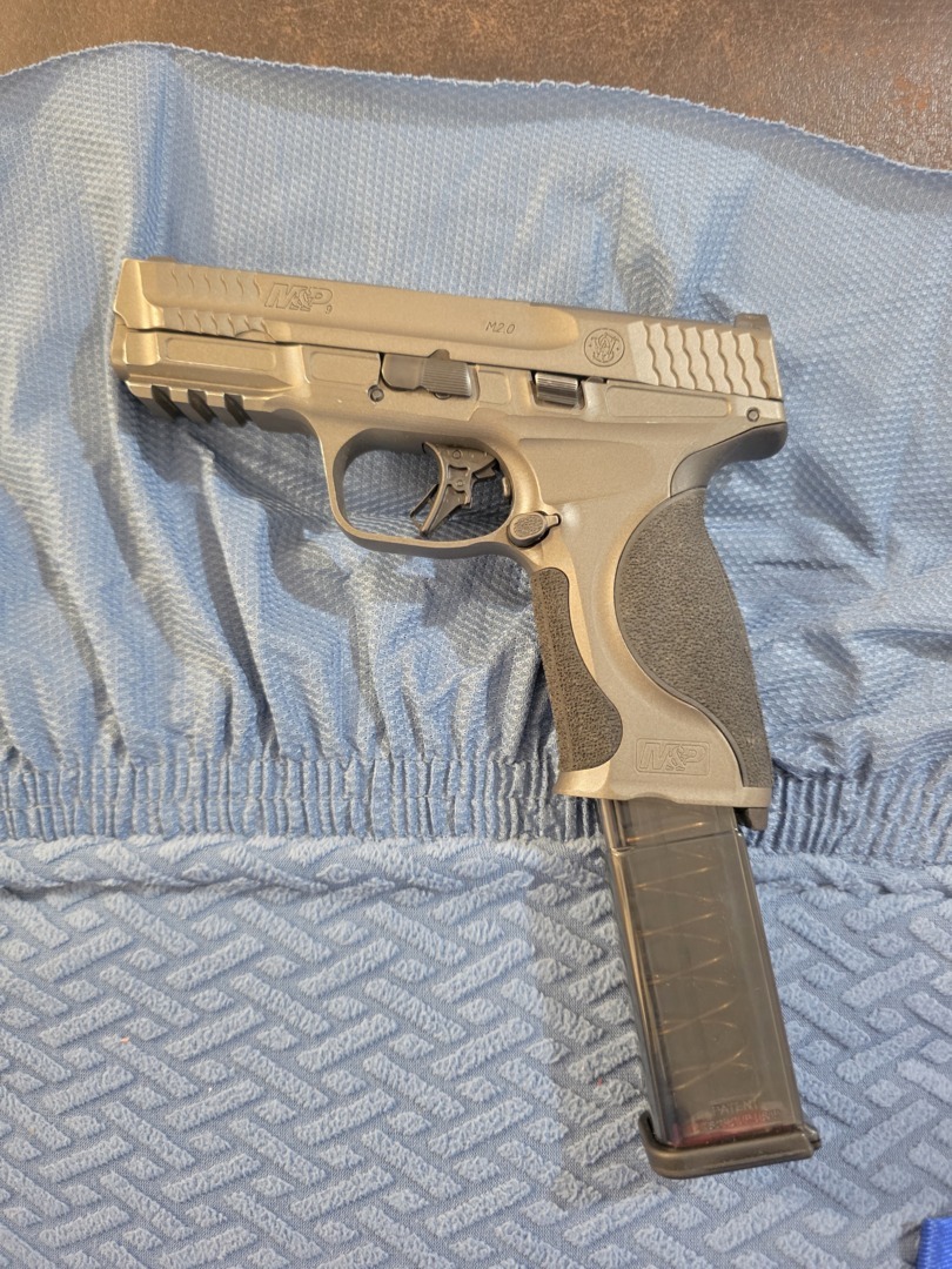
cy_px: 634
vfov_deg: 73.9
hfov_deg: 58.9
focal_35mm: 23
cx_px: 476
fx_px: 843
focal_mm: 6.3
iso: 1600
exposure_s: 1/15
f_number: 1.7
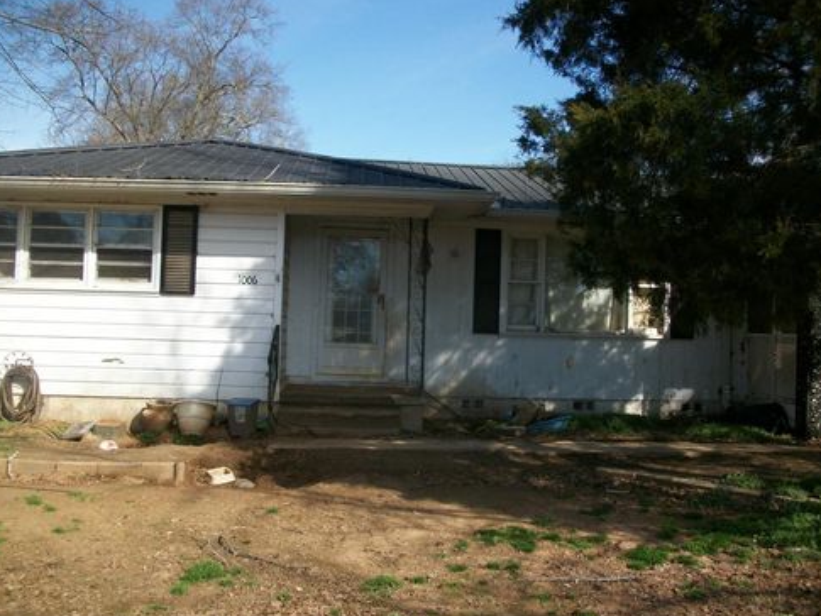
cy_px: 304
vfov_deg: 43.0
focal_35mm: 33
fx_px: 783
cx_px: 403
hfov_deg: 55.3
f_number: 2.9
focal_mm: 5.7
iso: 80
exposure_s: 1/1000
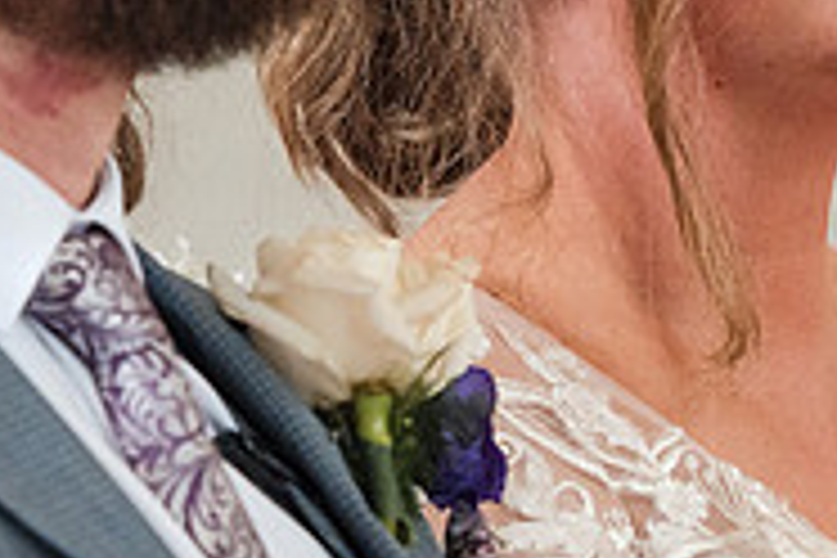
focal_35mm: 396
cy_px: 79
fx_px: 9206
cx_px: 526
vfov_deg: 3.5
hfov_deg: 5.2
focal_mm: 85
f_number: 3.5
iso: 2500
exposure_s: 1/500
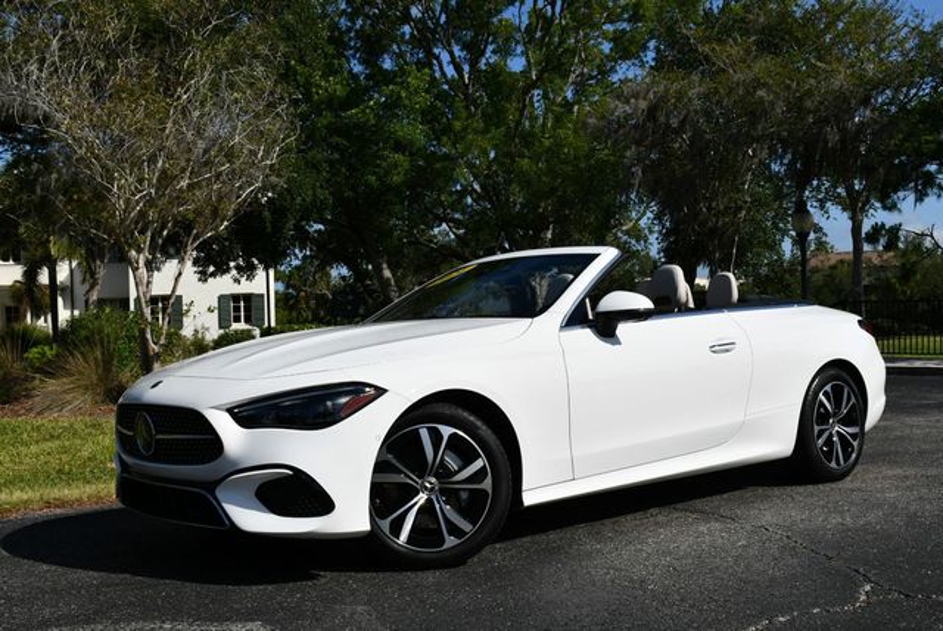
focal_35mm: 40
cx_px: 472
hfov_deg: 48.4
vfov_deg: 33.5
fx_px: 1049
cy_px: 316
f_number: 10
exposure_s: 1/400
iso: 100
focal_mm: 20
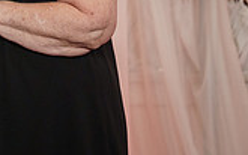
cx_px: -167
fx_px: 1696
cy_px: -96
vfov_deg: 5.2
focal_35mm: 251
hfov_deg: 8.1
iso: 2000
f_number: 4
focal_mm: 70
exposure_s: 1/100
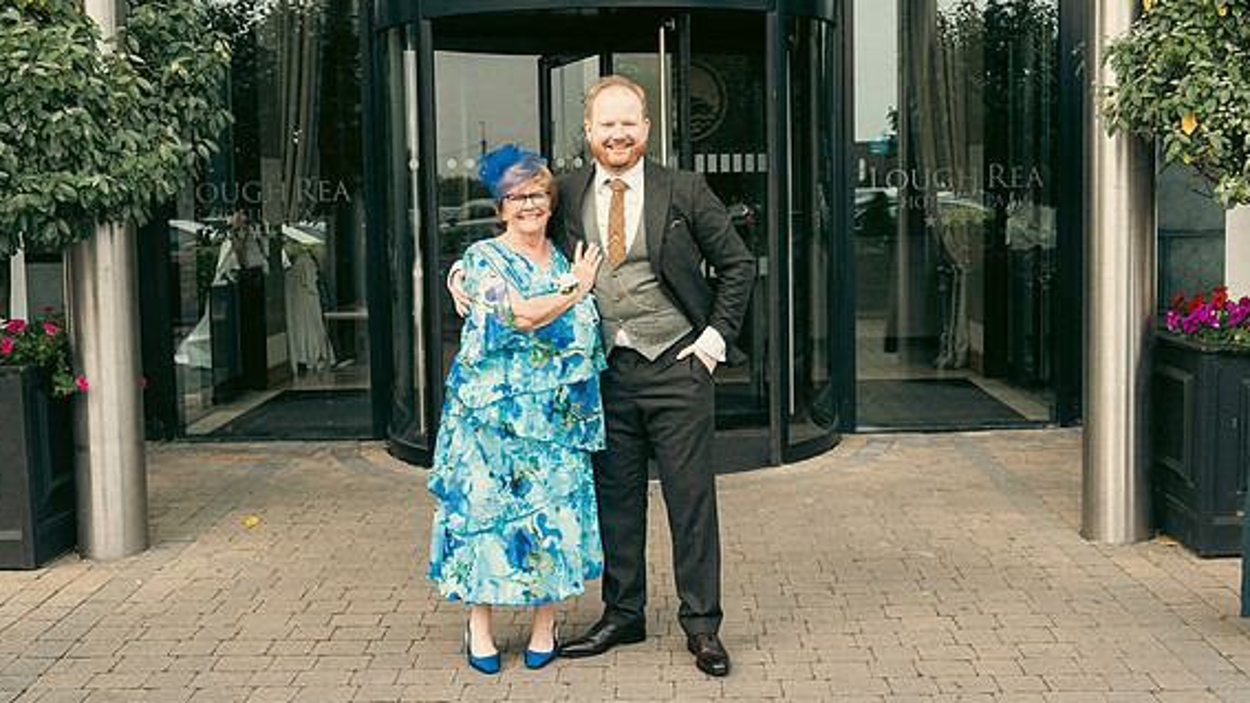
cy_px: 301
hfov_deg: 45.5
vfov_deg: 26.5
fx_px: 1492
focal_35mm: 45
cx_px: 624
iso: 250
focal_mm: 42
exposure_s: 1/250
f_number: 5
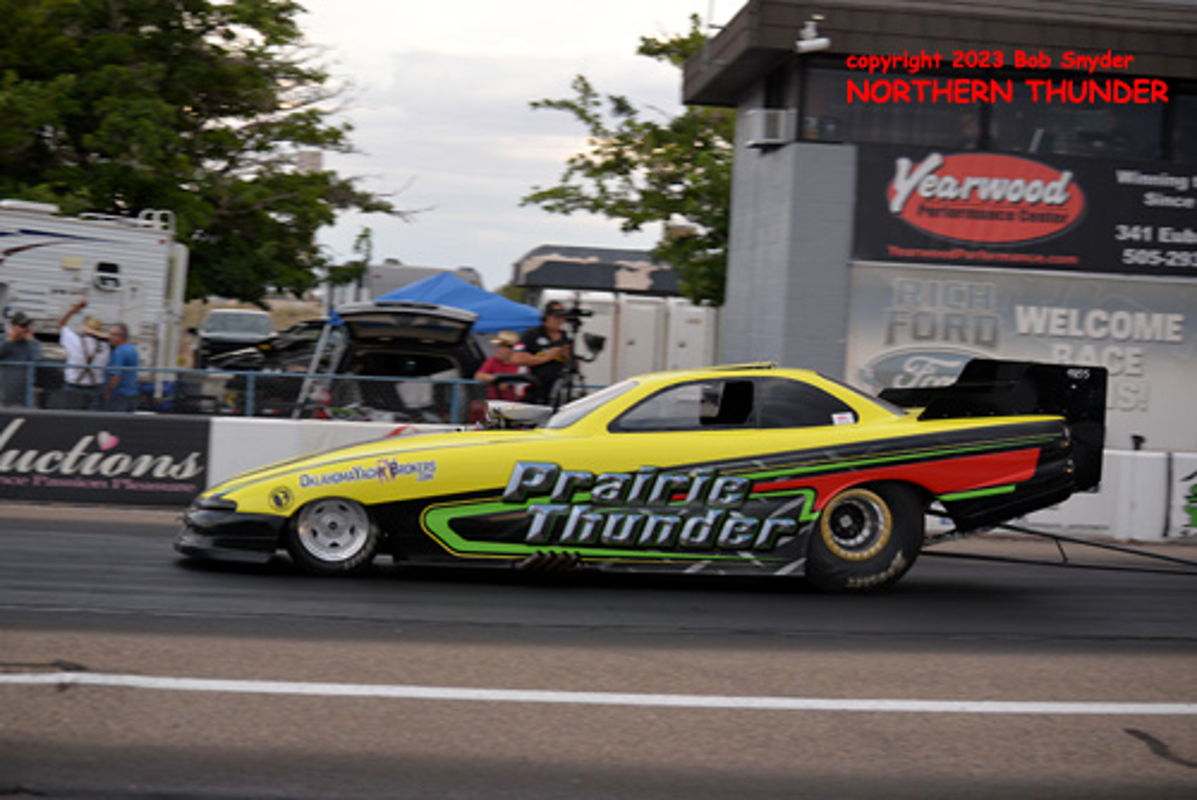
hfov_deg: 28.8
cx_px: 598
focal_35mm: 70
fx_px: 2329
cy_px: 400
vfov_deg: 19.5
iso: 800
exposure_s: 1/500
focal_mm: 70
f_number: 4.5
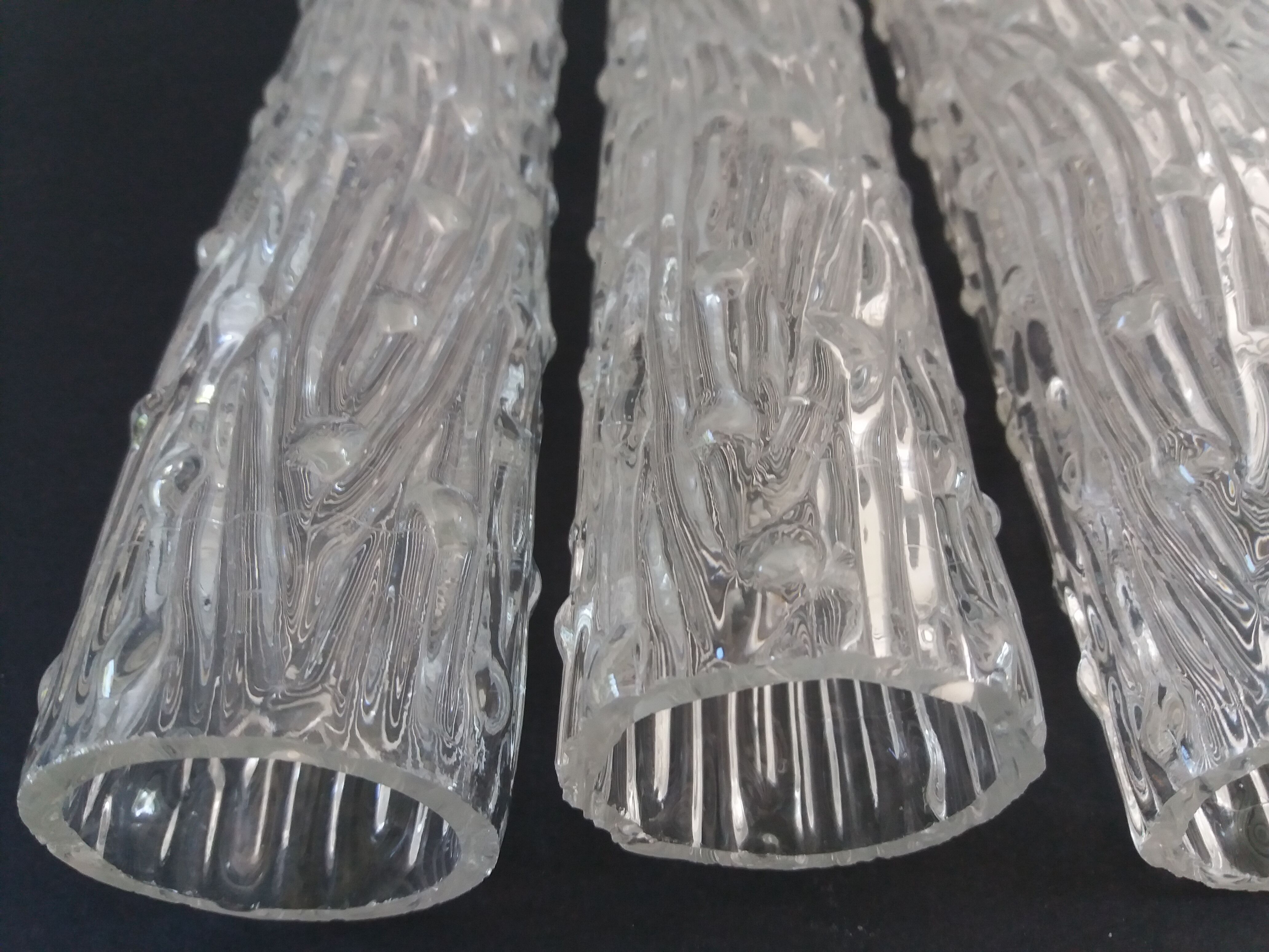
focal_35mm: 28
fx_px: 1026
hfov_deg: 63.4
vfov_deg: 49.7
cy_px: 476
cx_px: 634
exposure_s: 1/33
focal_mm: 3.7
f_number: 1.9
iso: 125
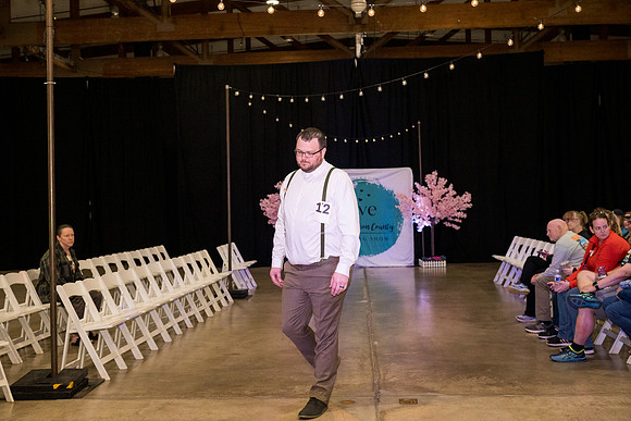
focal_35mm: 42
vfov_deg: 31.9
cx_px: 316
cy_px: 210
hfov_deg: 46.4
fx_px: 736
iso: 3200
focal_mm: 42
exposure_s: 1/400
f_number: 4
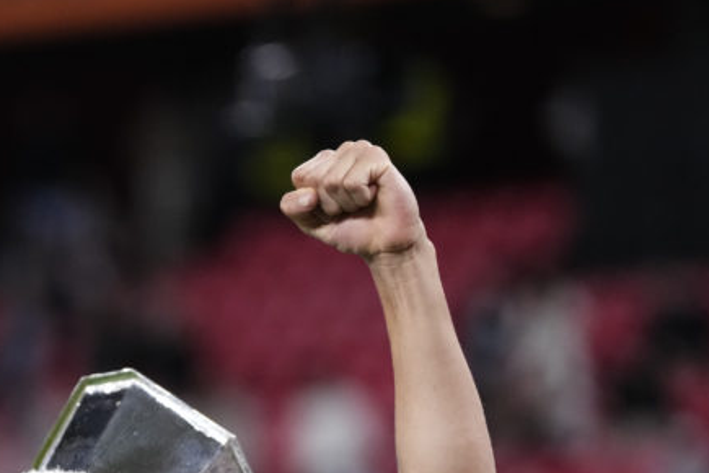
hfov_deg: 4.4
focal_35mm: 471
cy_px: 537
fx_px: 9275
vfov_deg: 2.9
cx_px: 42
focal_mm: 200
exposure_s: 1/3200
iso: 4000
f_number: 2.8
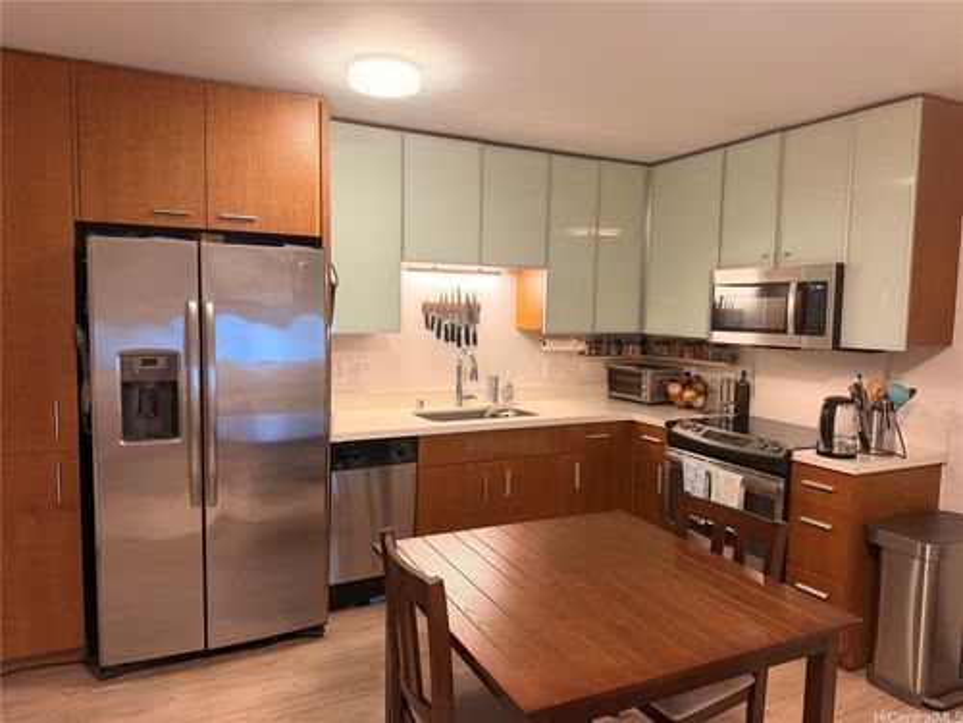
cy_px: 362
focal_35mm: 24
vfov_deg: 56.8
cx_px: 482
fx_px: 668
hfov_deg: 71.6
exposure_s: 1/60
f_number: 1.78
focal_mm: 6.76
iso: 250
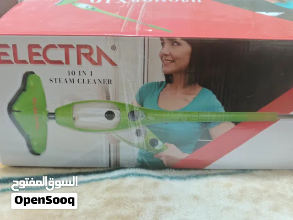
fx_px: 229
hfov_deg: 65.3
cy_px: 110
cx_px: 146
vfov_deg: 51.4
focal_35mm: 27
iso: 1159
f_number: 1.6
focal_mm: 4.11
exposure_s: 1/25
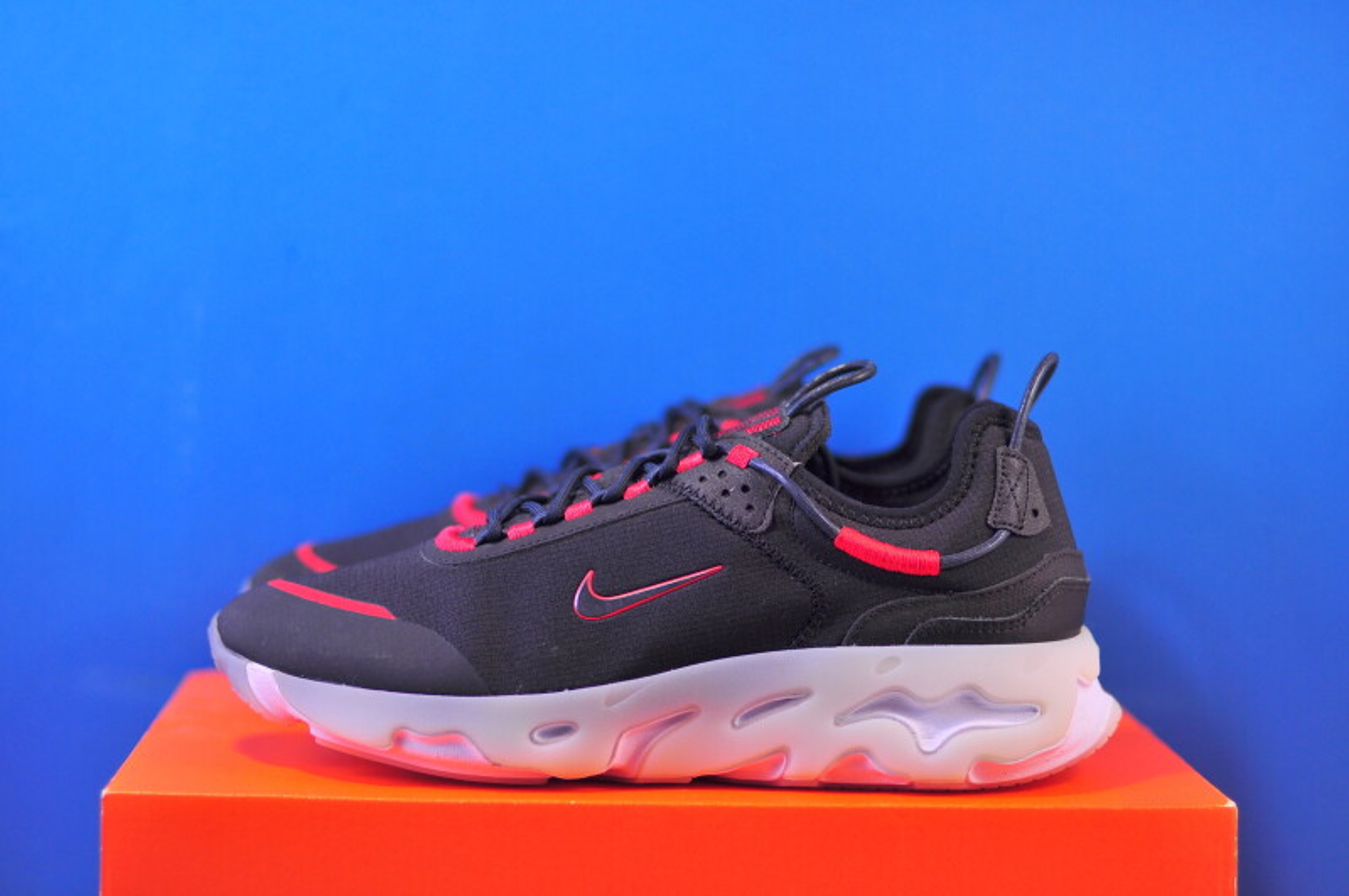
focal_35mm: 75
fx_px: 2806
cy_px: 448
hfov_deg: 27.0
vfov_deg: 18.1
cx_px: 674
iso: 250
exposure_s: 1/320
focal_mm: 50
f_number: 2
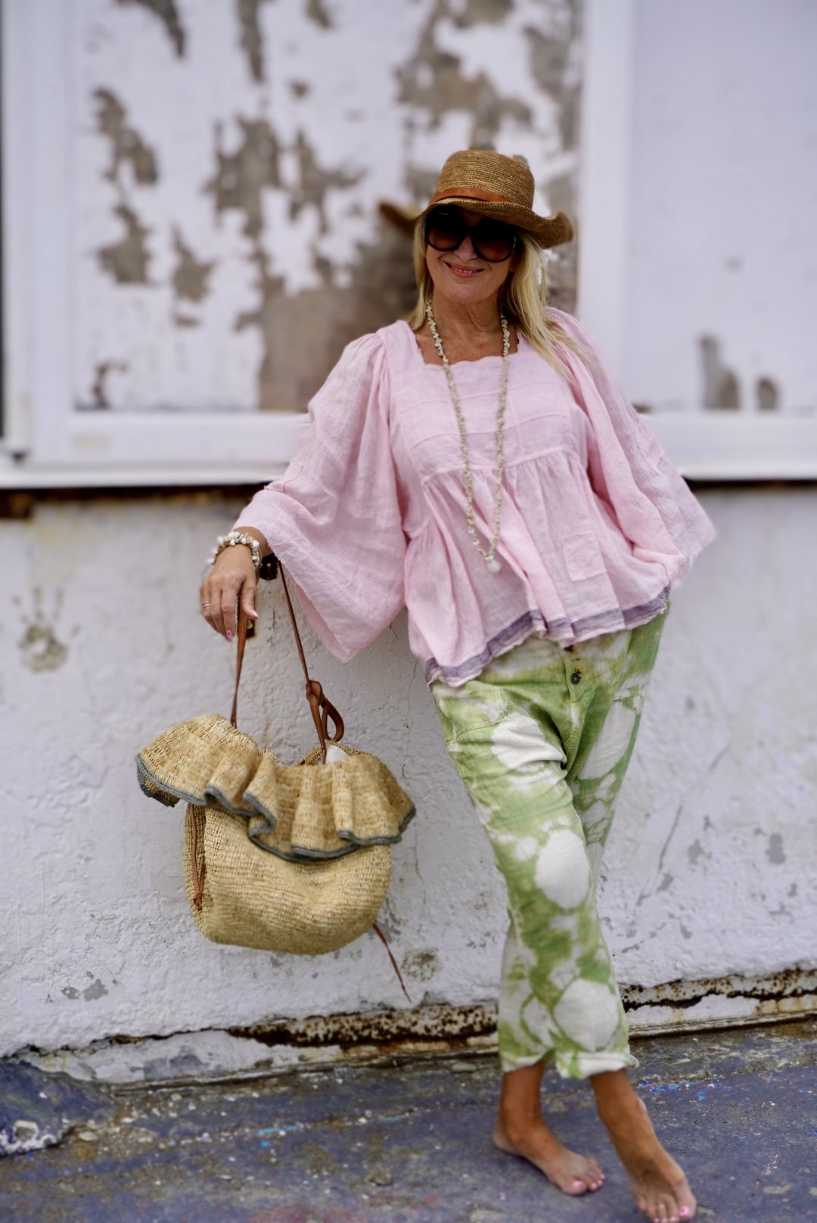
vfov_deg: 33.4
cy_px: 612
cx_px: 408
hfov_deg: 22.7
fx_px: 2039
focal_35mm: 60
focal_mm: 40
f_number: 5.6
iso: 100
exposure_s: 1/800
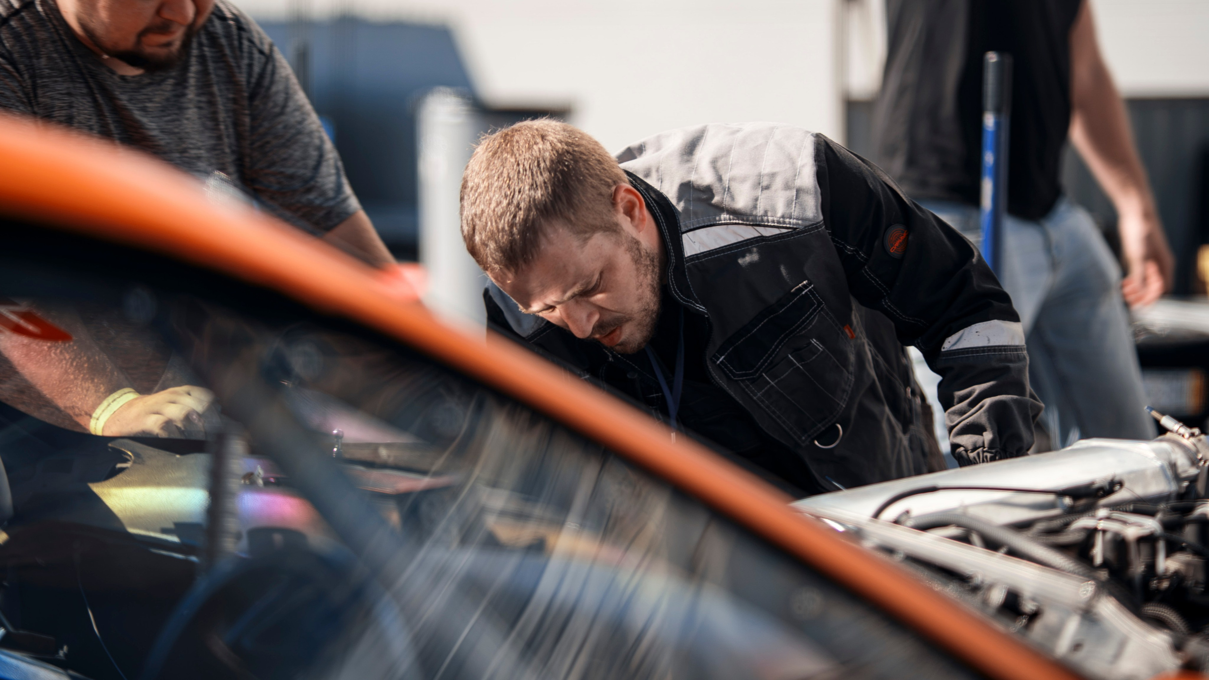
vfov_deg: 13.6
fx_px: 2854
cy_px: 277
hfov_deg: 23.9
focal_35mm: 89
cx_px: 604
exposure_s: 1/125
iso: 100
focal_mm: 85
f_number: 1.8
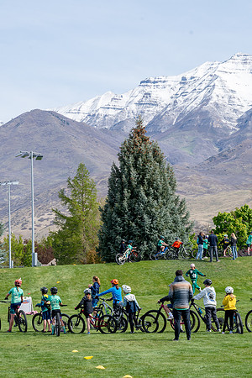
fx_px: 1102
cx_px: 126
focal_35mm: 105
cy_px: 189
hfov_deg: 13.0
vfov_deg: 19.5
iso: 200
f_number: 11
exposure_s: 1/160
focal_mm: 70
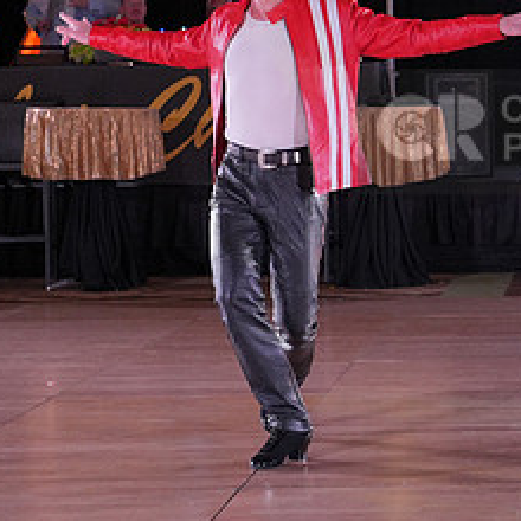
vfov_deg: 13.6
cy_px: 131
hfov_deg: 13.3
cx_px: 616
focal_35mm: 128
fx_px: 2180
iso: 2000
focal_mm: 57
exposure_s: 1/400
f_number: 4.5
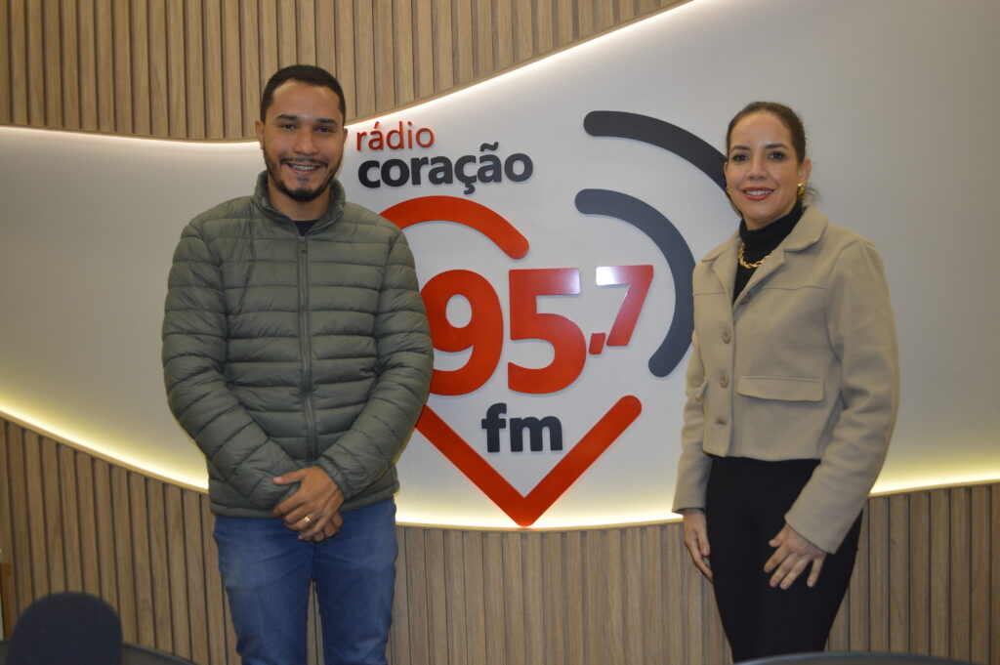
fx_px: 916
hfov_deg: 57.3
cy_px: 332
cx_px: 500
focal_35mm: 33
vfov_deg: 39.9
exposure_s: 1/60
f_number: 3.8
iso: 400
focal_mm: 22
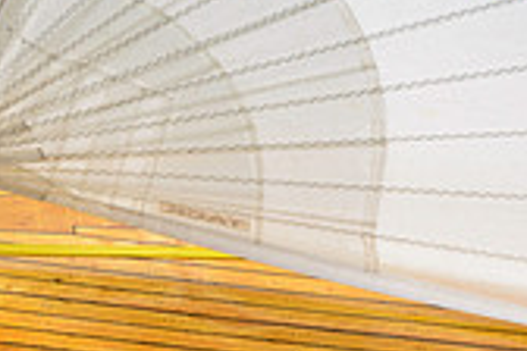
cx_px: -107
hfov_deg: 5.2
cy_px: 434
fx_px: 5753
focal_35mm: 393
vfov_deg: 3.5
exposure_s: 1/6400
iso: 320
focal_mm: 112
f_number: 2.8
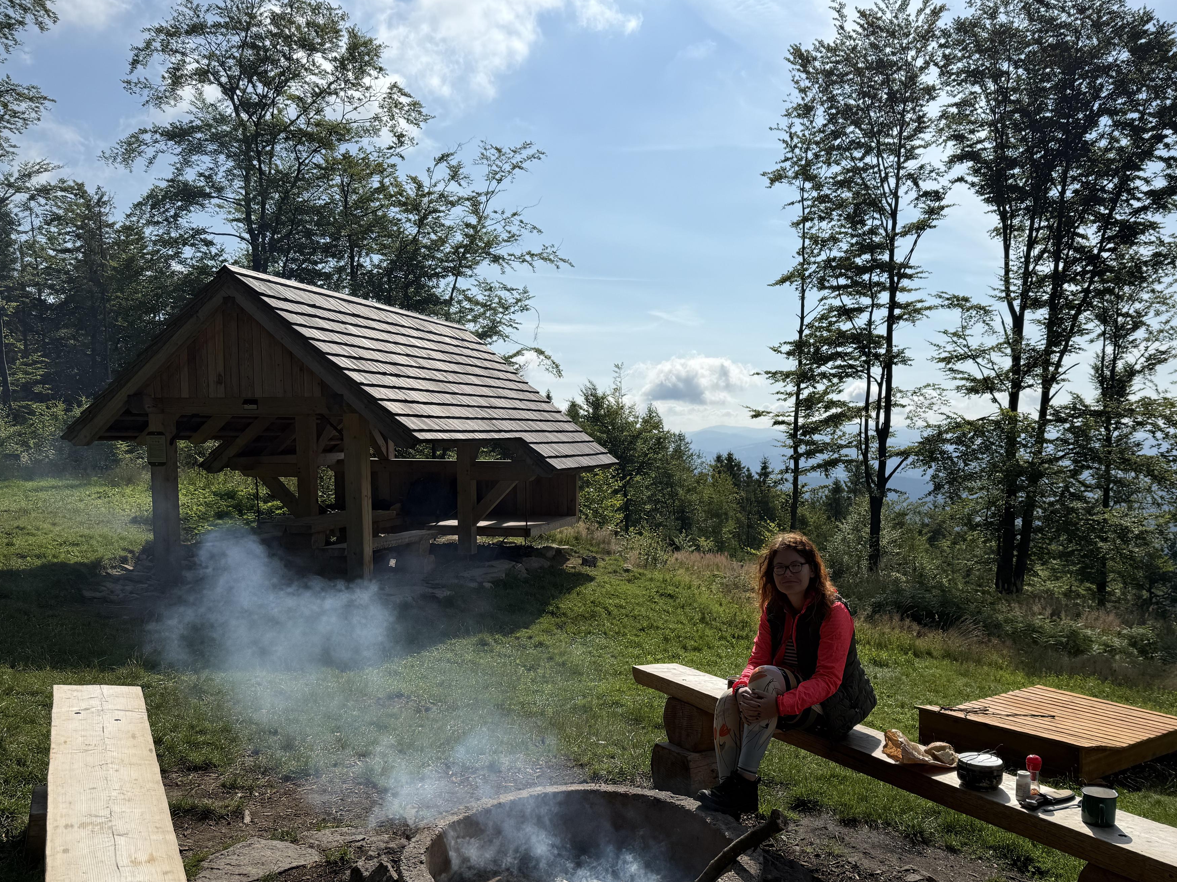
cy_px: 504
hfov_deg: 63.1
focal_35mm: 28
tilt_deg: -4.4
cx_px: 682
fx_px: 952
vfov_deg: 49.6
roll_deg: -0.3
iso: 80
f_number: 1.78
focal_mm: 6.76
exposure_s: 1/8130
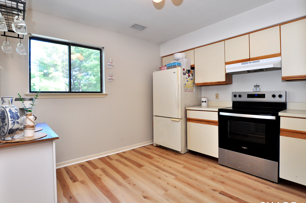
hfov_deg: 93.1
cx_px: 139
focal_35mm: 17
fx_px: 144
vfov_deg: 70.2
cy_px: 96
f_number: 4.5
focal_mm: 10
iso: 640
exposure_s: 1/125
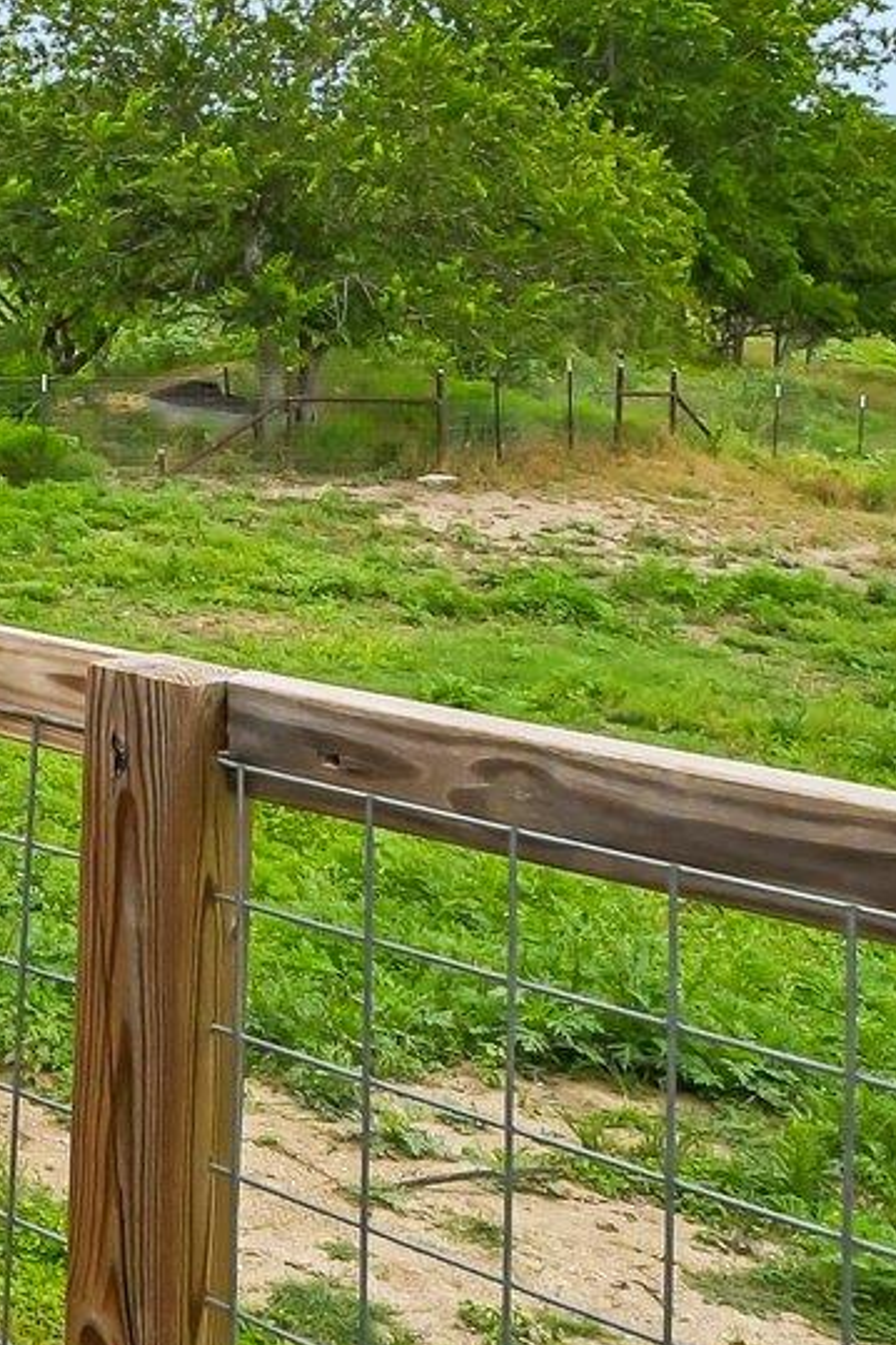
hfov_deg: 19.6
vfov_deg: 32.4
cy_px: 11
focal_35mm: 57
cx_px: -569
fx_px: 2129
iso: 400
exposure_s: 1/800
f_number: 8
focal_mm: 10
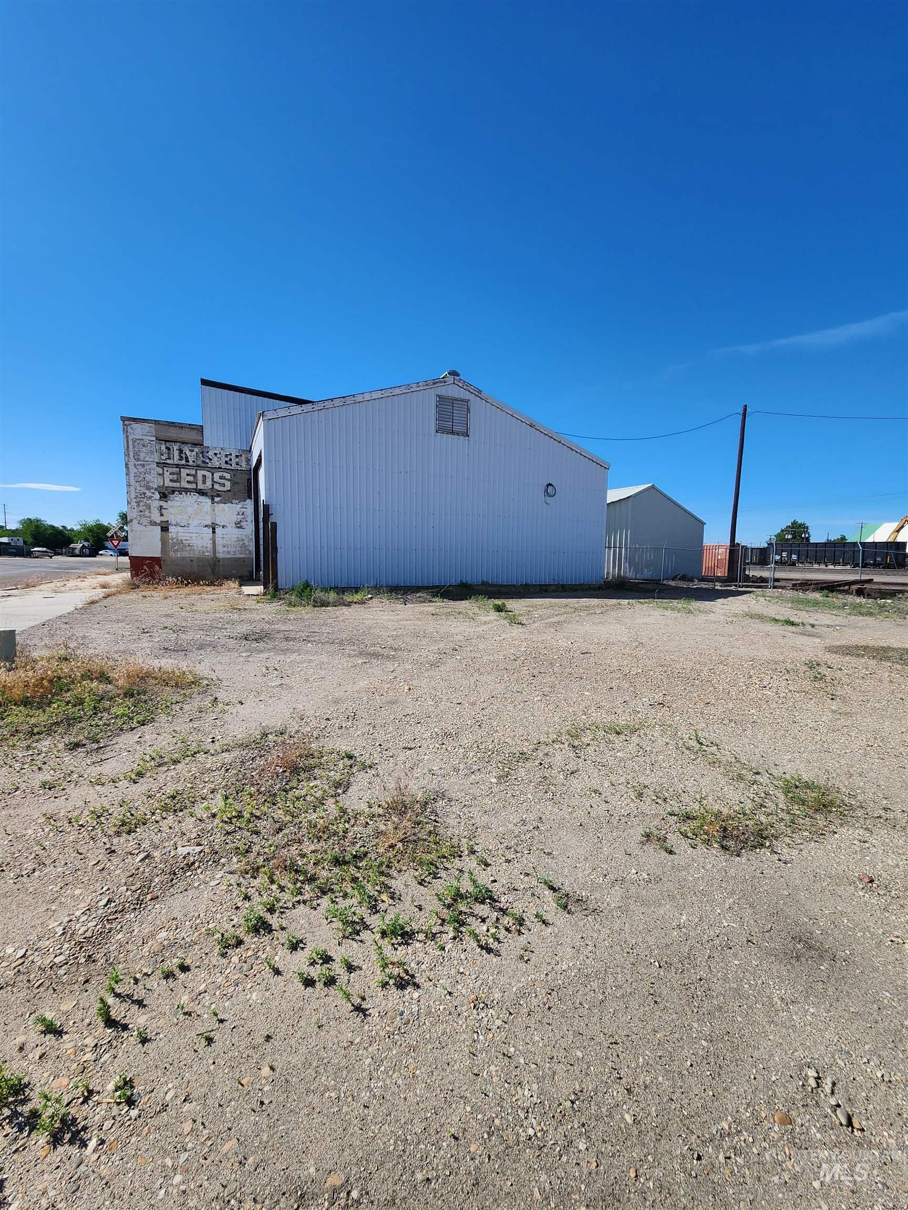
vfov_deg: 106.2
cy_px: 605
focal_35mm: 13
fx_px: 455
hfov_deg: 89.9
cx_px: 454
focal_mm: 2.2
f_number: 2.2
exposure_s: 1/2463
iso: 50
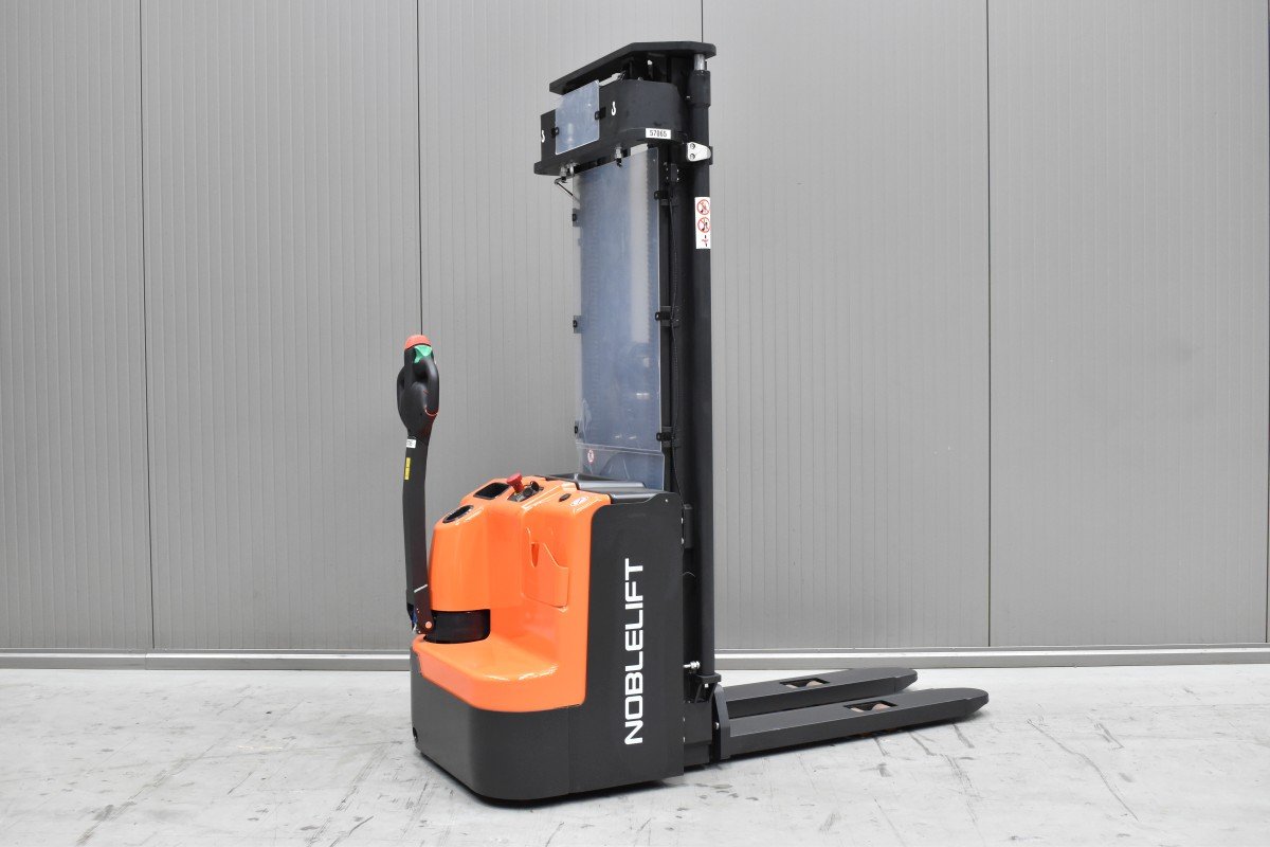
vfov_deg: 35.5
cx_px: 635
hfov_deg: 51.3
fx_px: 1323
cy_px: 424
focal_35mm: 38
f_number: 6.3
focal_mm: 25
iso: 1250
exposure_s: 1/20
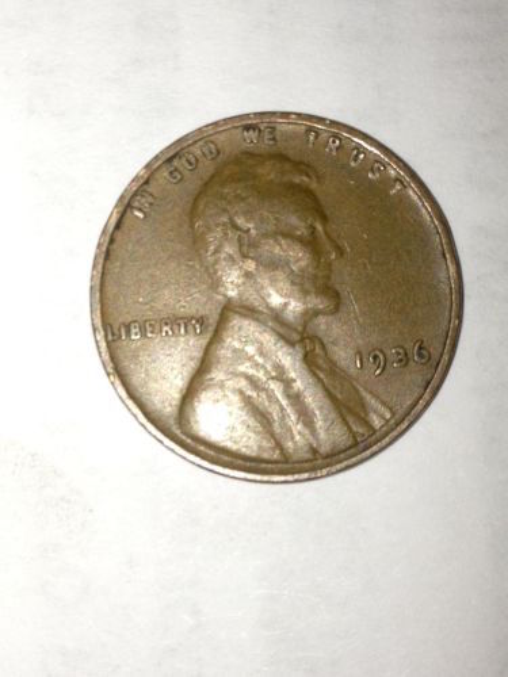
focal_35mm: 35
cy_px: 338
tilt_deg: -87.3
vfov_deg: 52.6
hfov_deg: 40.7
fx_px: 685
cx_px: 254
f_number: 2.4
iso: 50
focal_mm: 4.28
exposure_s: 1/621
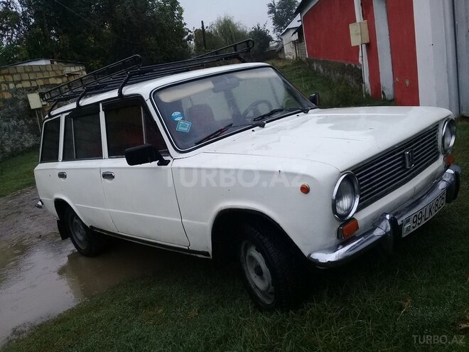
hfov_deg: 58.4
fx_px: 420
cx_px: 234
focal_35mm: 31
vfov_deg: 45.4
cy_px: 176
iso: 50
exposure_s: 1/344
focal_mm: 3.3
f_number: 2.2
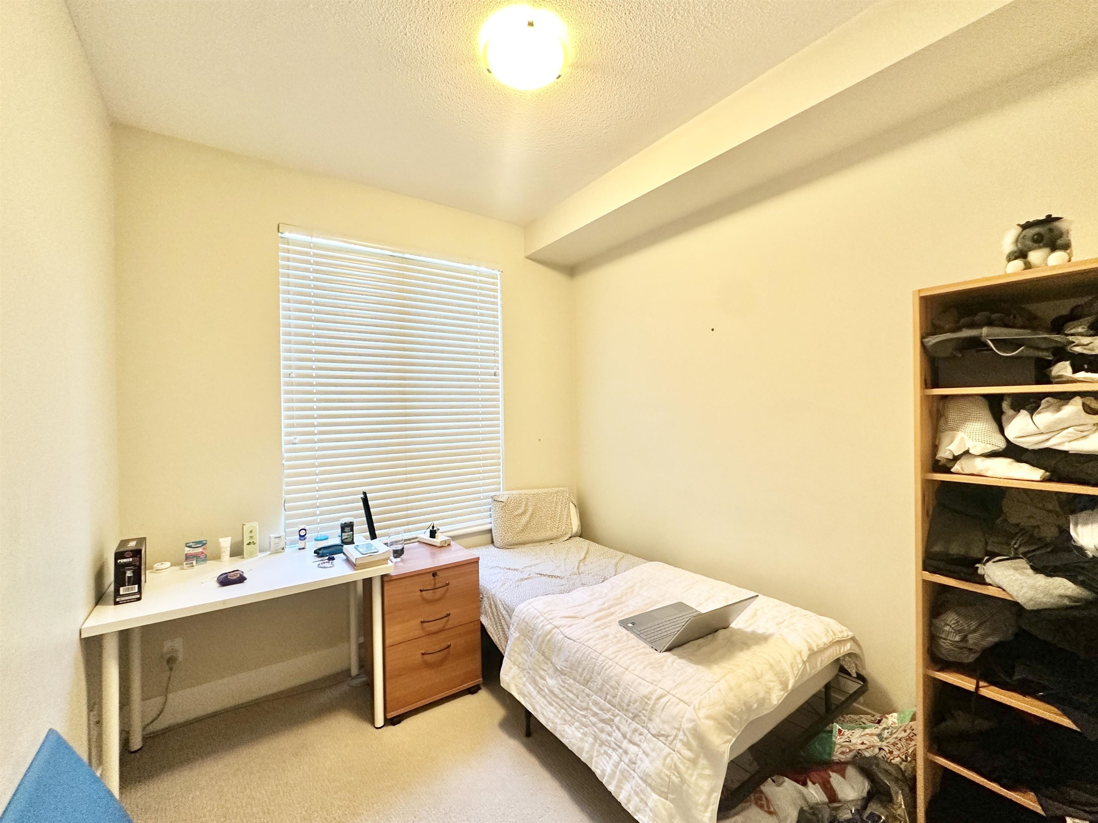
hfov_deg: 102.1
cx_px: 549
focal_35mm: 14
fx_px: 444
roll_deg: -1.0
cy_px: 412
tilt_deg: -0.2
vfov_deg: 85.7
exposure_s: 1/60
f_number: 2.2
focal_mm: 2.22
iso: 250
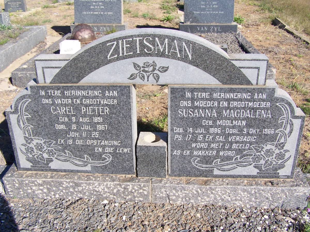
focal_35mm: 38
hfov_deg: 49.0
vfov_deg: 37.7
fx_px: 340
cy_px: 116
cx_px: 155
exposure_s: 1/500
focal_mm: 6.3
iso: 80
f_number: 4
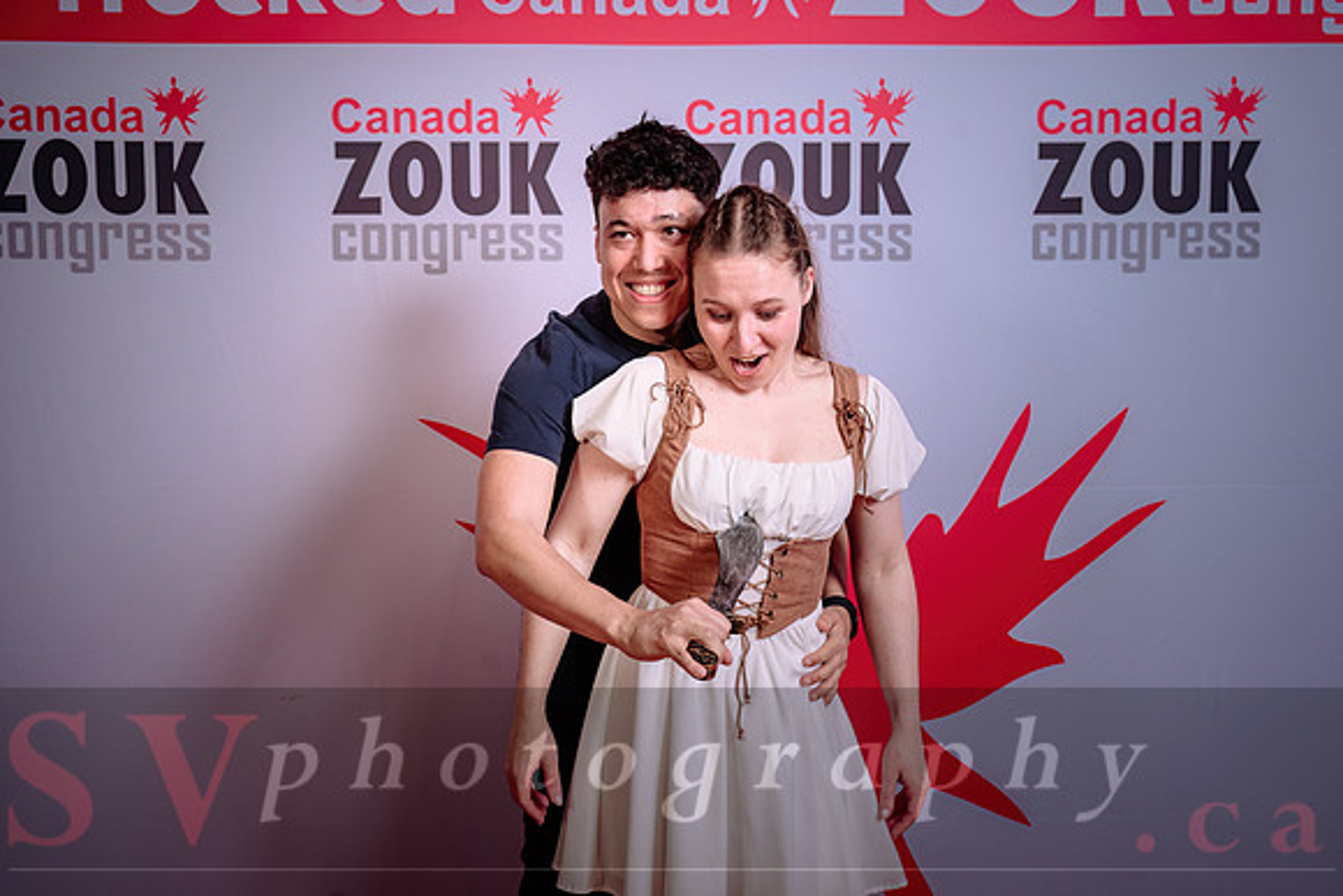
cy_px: 448
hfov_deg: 46.4
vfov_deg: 31.9
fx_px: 1567
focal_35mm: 42
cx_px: 672
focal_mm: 42
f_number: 5
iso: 100
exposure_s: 1/160
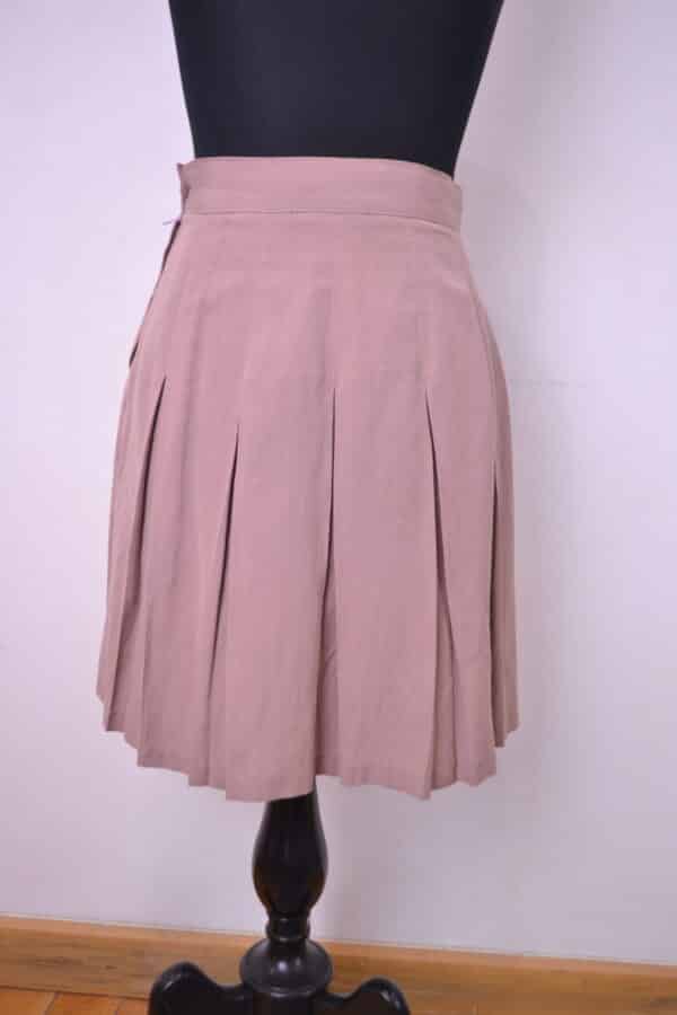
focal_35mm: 30
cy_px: 508
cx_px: 338
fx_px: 846
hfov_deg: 43.6
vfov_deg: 61.9
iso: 200
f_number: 3.8
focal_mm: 20
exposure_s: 1/25
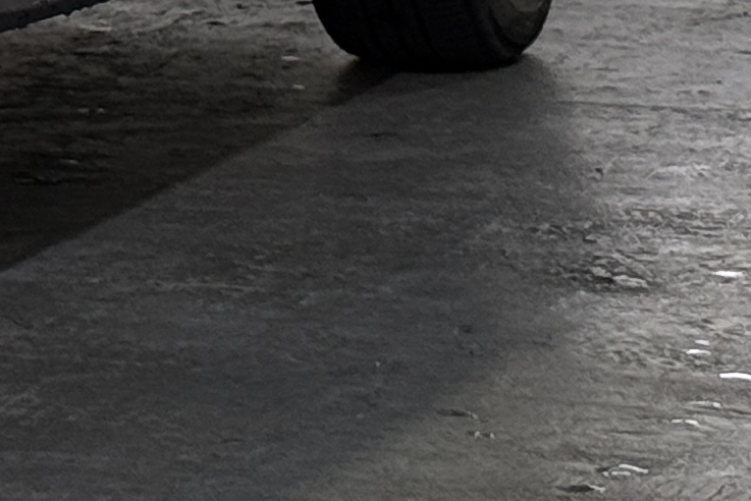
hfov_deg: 7.1
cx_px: -990
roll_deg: +0.6
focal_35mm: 273
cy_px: -747
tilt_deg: +0.9
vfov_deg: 4.9
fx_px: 5697
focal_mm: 6.76
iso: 125
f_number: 1.78
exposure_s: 1/120
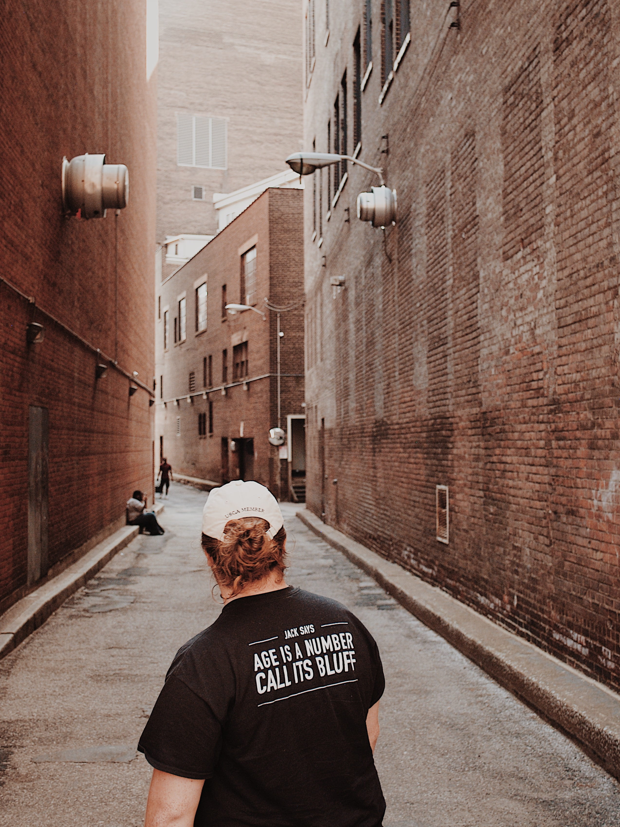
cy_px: 381
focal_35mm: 58
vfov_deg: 33.5
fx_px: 1375
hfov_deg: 25.4
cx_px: 311
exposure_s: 1/80
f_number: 5
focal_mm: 35
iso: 400
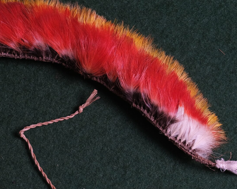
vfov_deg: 10.6
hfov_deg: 13.2
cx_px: 100
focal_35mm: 146
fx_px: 1024
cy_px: 135
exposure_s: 1/80
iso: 400
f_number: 8
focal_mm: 44.1
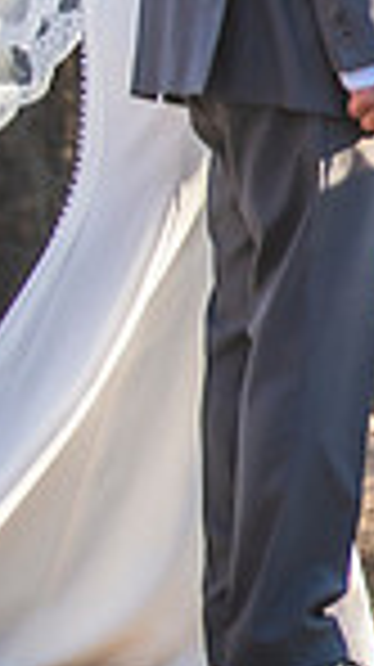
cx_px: 1199
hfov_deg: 3.2
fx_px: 6538
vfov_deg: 5.8
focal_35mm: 370
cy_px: -142
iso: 200
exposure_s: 1/800
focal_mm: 90
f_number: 2.8
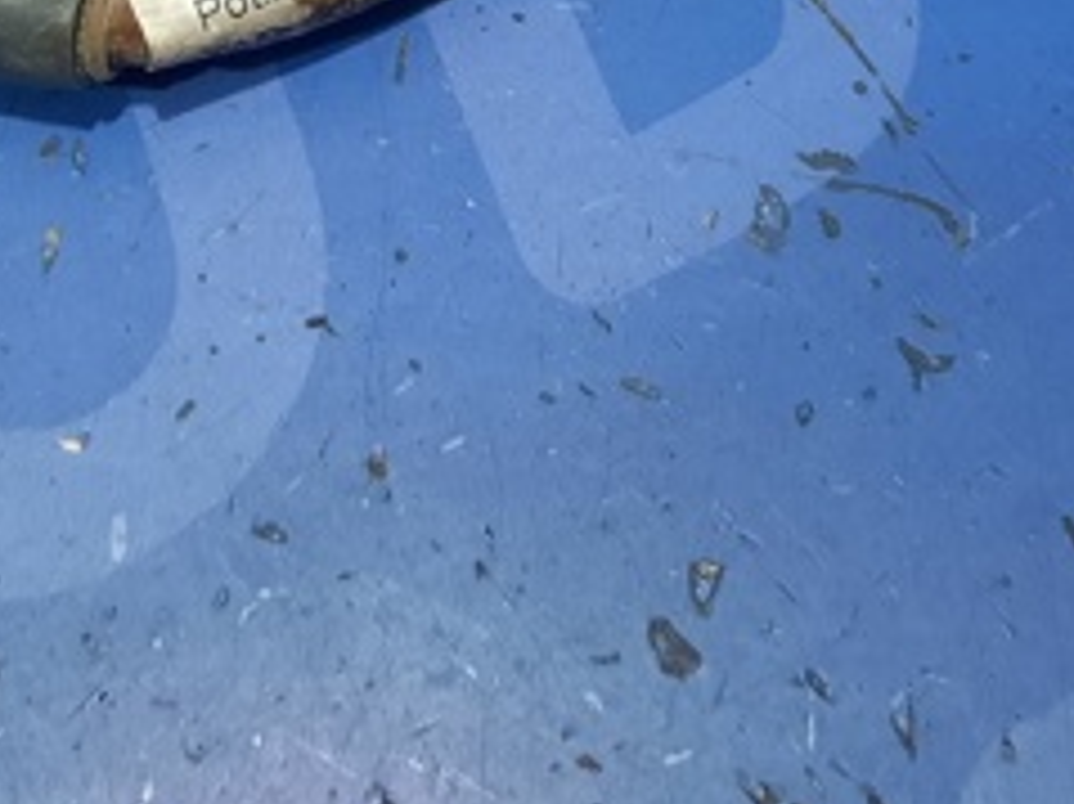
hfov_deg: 28.9
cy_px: -220
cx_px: 400
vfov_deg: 20.2
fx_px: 2078
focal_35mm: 67
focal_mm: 4.6
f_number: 2
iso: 320
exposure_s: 1/40
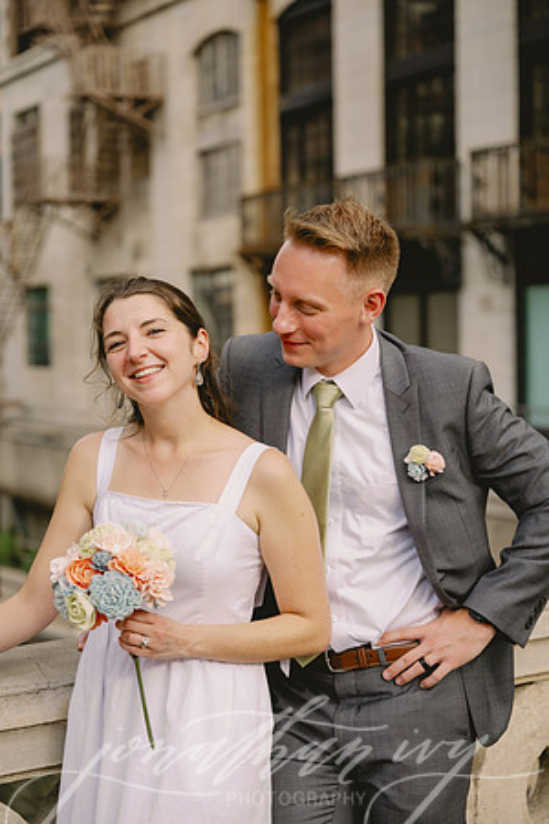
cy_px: 412
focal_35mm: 70
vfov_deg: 28.8
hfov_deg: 19.5
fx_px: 1601
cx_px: 274
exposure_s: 1/3200
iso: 400
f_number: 3.2
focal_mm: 70
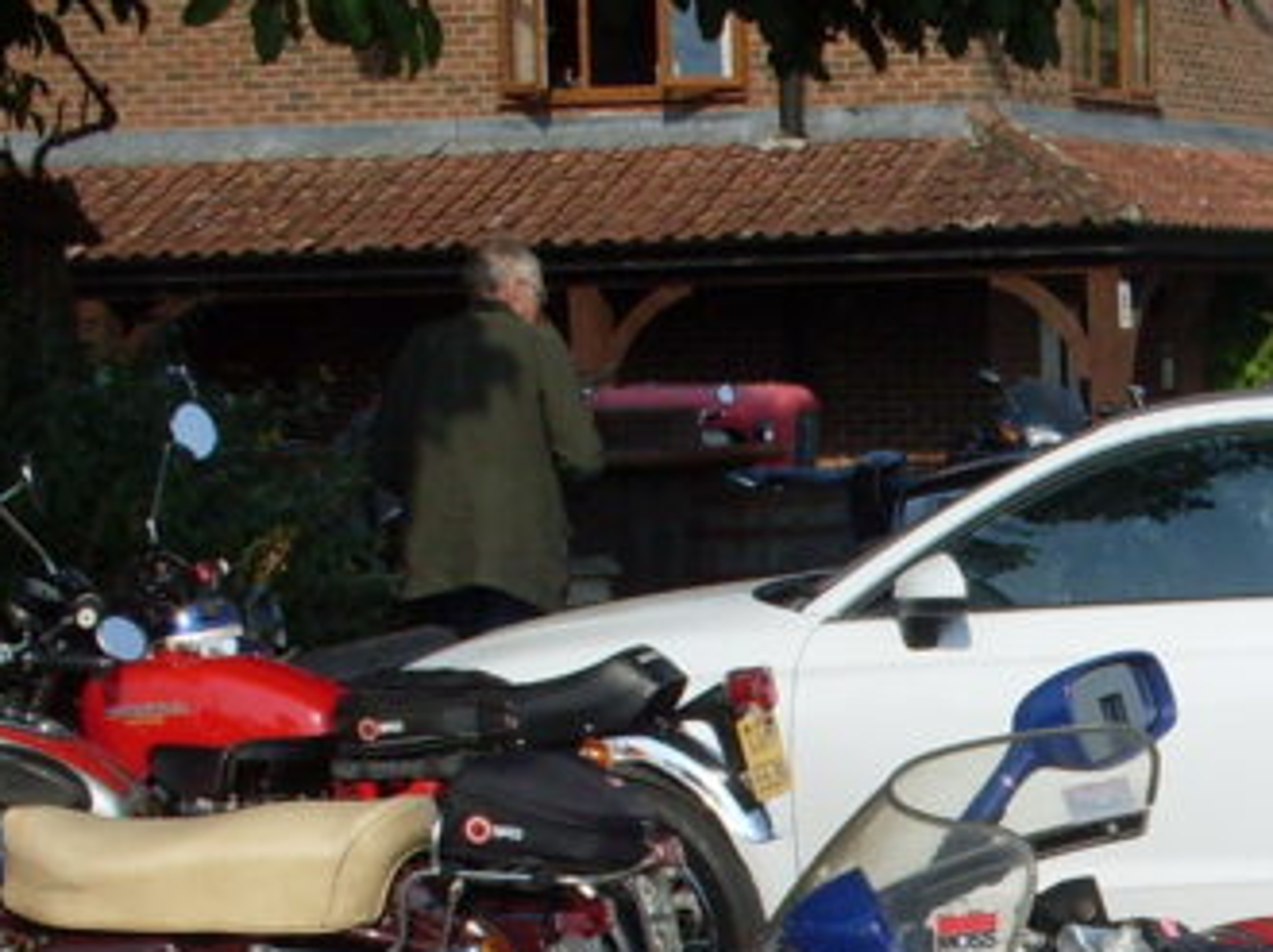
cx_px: 1771
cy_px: 1283
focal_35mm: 118
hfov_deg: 15.7
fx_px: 4336
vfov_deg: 12.1
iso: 80
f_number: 8.4
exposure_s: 1/250
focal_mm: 6.3
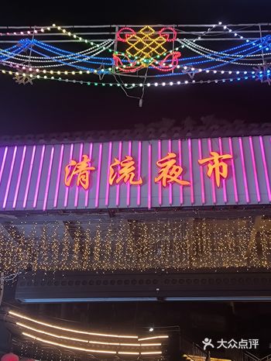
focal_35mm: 44
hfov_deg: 32.9
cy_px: 180
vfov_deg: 42.9
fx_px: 459
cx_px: 136
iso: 400
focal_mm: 5.35
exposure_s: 1/100
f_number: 1.7
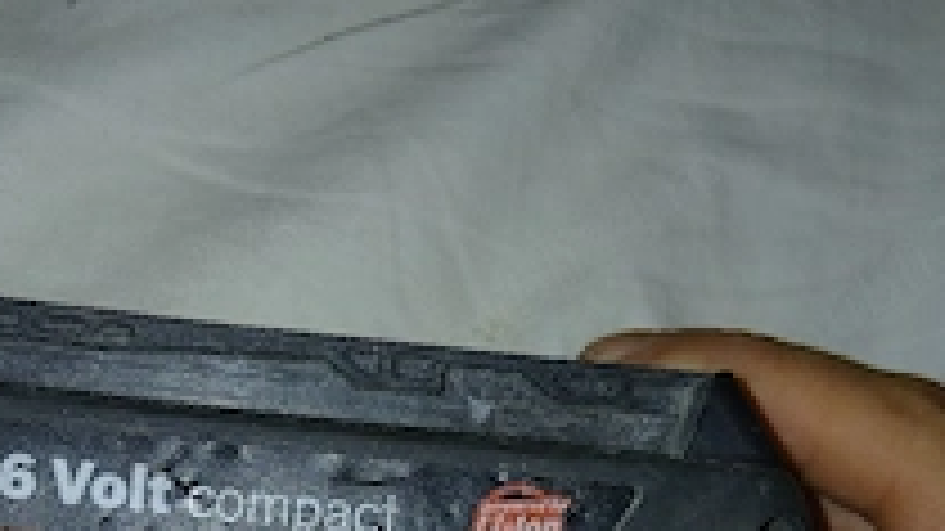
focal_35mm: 54
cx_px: 320
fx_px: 1353
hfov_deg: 38.1
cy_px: 662
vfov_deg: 20.5
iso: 25
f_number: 1.8
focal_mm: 3.98
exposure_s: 1/50.3
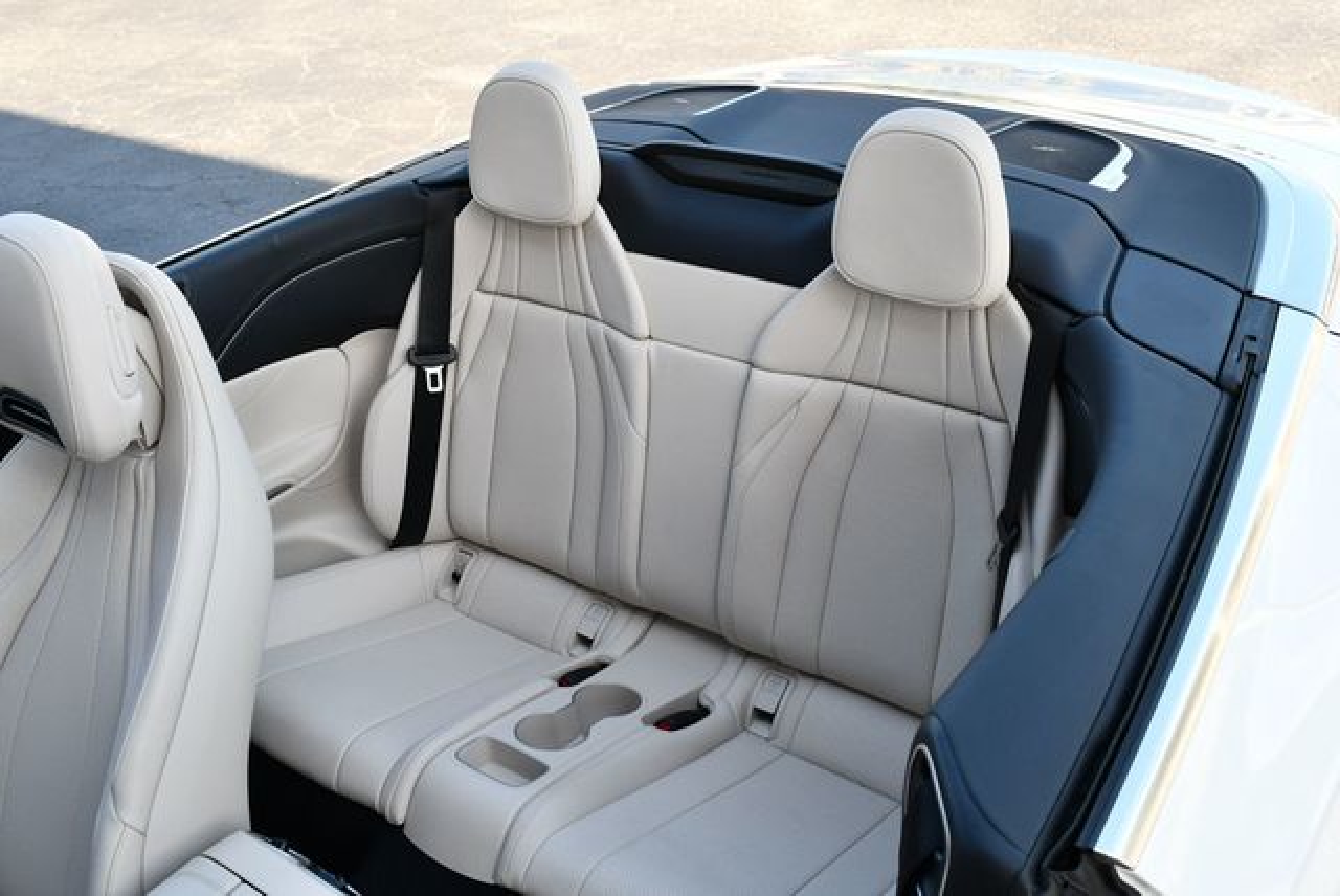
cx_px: 670
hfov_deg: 53.1
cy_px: 448
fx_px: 1341
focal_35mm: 36
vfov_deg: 36.9
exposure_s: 1/250
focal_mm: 18
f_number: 5.6
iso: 280
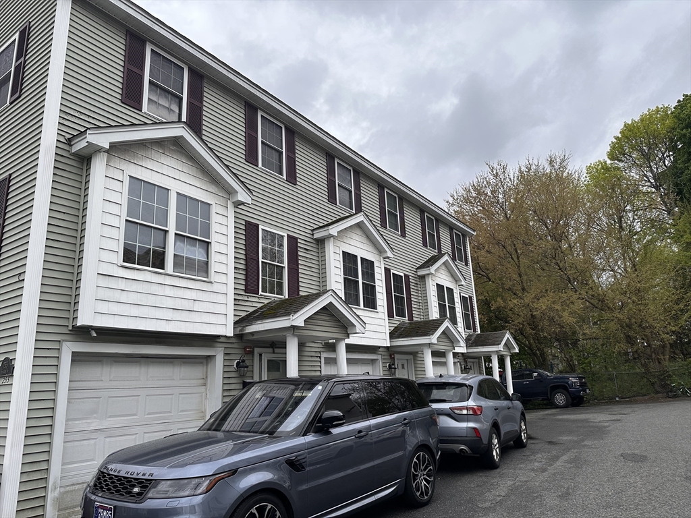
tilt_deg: +15.0
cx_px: 346
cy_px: 259
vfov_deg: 56.8
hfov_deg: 71.6
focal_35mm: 24
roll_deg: +1.9
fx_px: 479
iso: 80
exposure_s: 1/2299
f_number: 1.78
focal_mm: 6.86
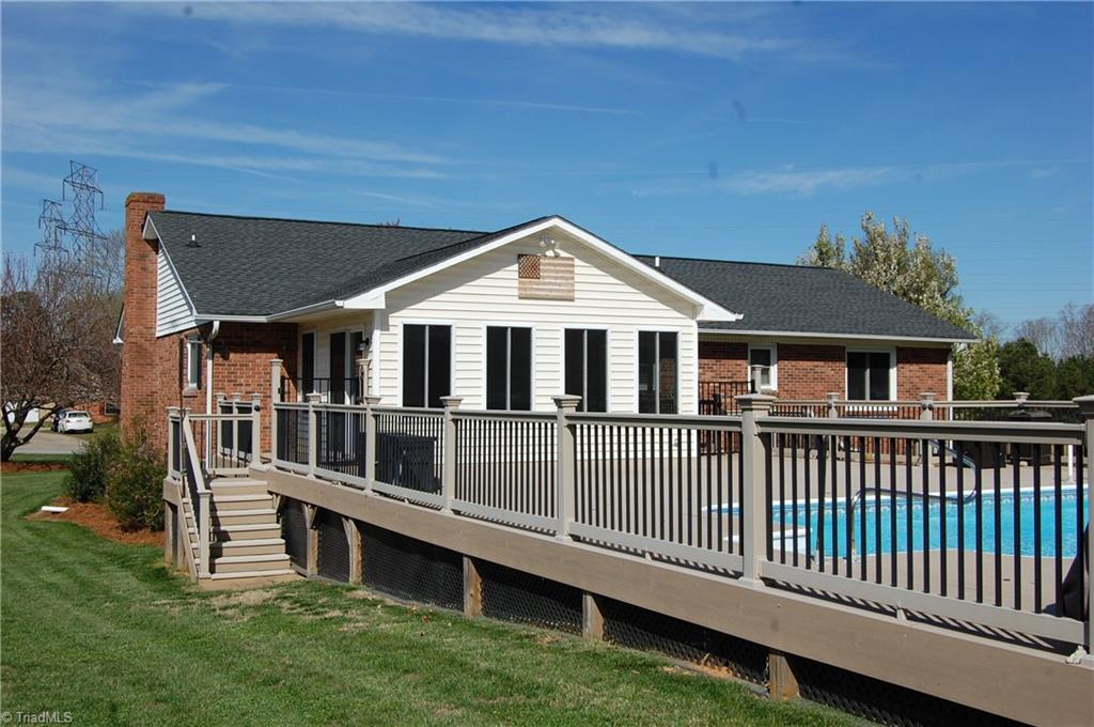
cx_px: 547
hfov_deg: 49.6
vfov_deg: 34.1
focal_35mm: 39
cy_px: 364
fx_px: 1184
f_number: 10
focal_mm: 26
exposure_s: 1/400
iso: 200
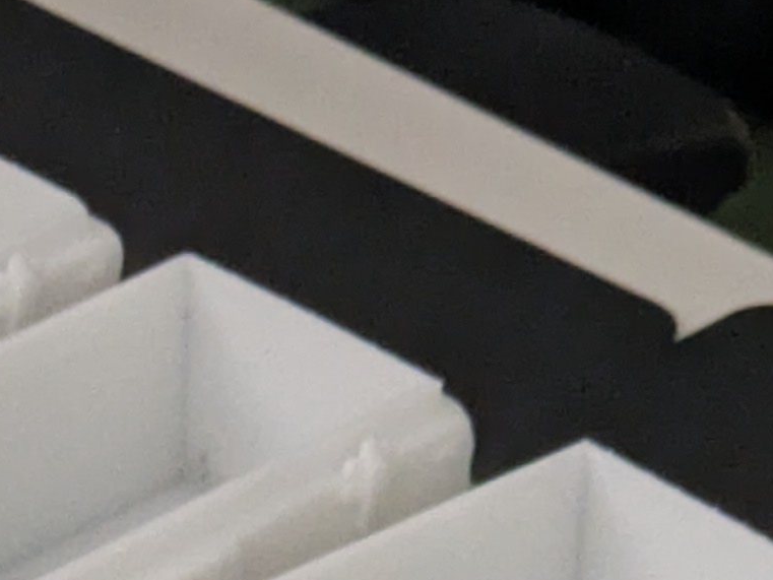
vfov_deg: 4.5
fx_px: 6924
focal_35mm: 310
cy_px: 2196
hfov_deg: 6.4
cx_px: -45
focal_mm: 5.43
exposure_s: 1/100
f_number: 1.89
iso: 512
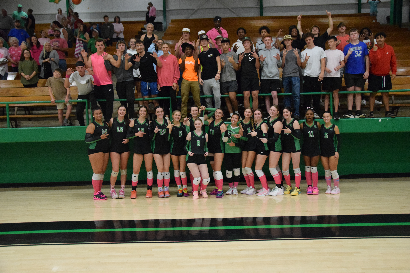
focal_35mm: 36
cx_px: 205
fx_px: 410
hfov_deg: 53.1
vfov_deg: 36.9
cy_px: 136
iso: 6400
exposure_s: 1/500
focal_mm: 24
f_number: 5
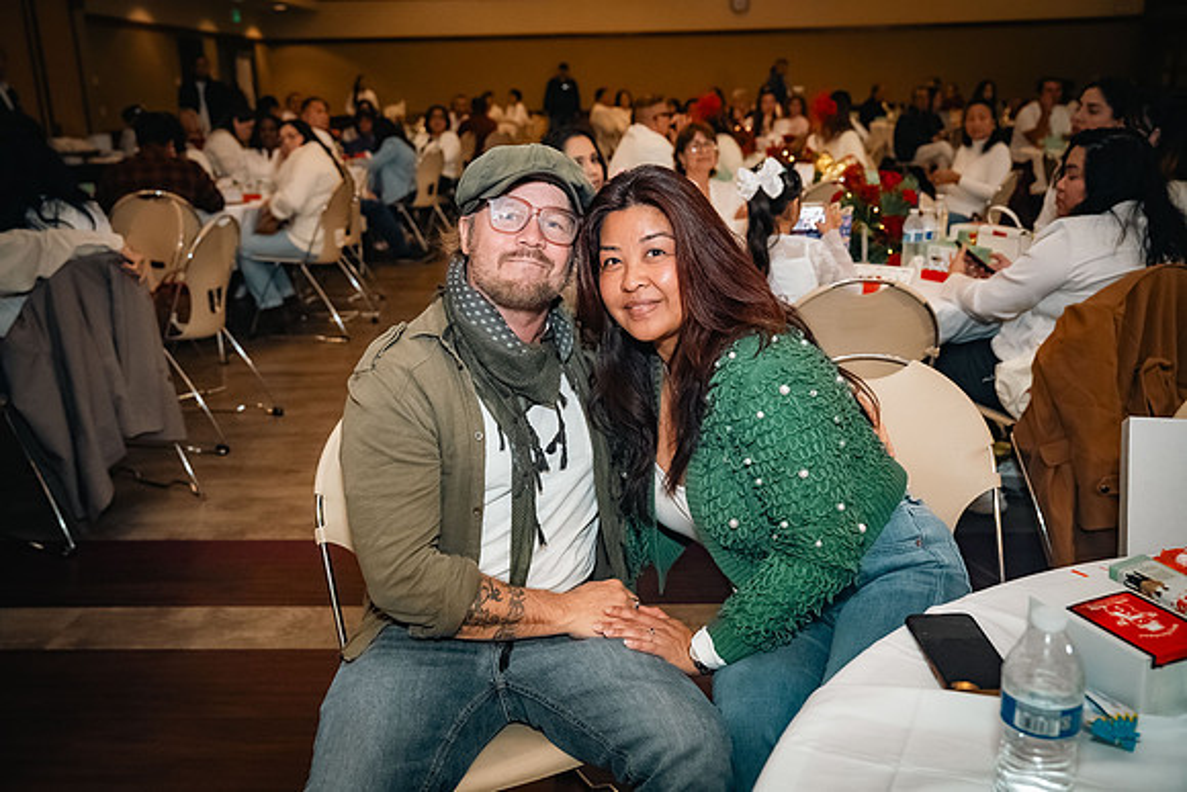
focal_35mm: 33
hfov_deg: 57.2
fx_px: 1088
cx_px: 594
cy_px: 396
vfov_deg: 40.0
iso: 1600
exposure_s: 1/100
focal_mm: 33
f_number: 3.5
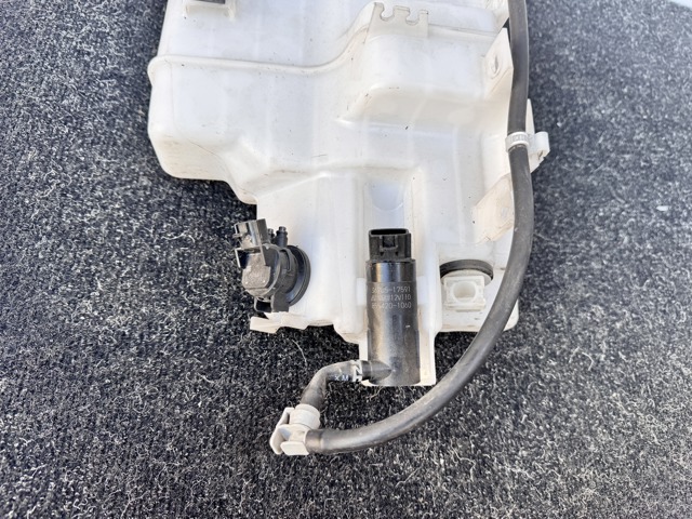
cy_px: 260
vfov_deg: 56.8
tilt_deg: -55.8
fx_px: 480
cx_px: 346
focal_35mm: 24
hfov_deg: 71.6
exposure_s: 1/223
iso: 64
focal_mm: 6.76
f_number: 1.78
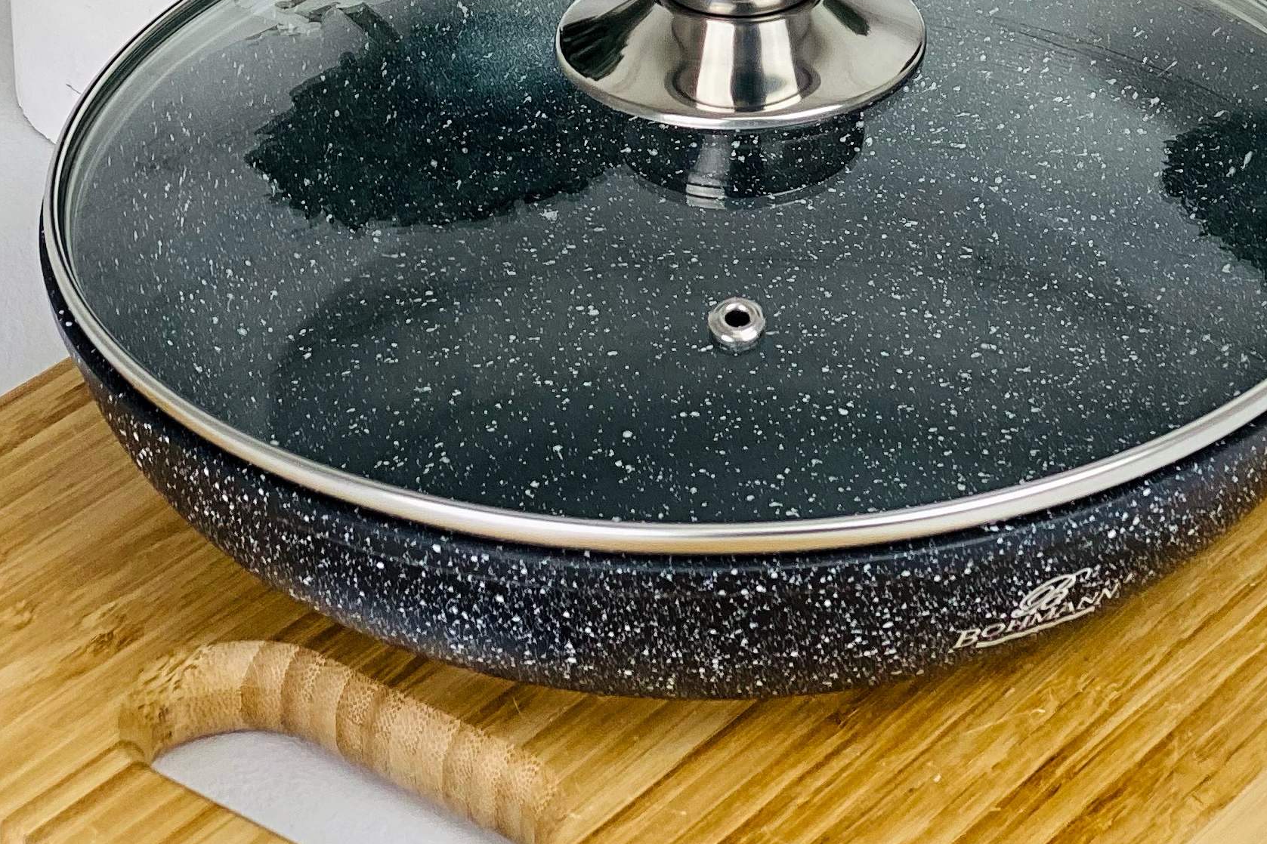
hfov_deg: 15.7
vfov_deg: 10.0
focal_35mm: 130
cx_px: 1009
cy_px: -664
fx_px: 4575
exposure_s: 1/160
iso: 20
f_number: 2
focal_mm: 6
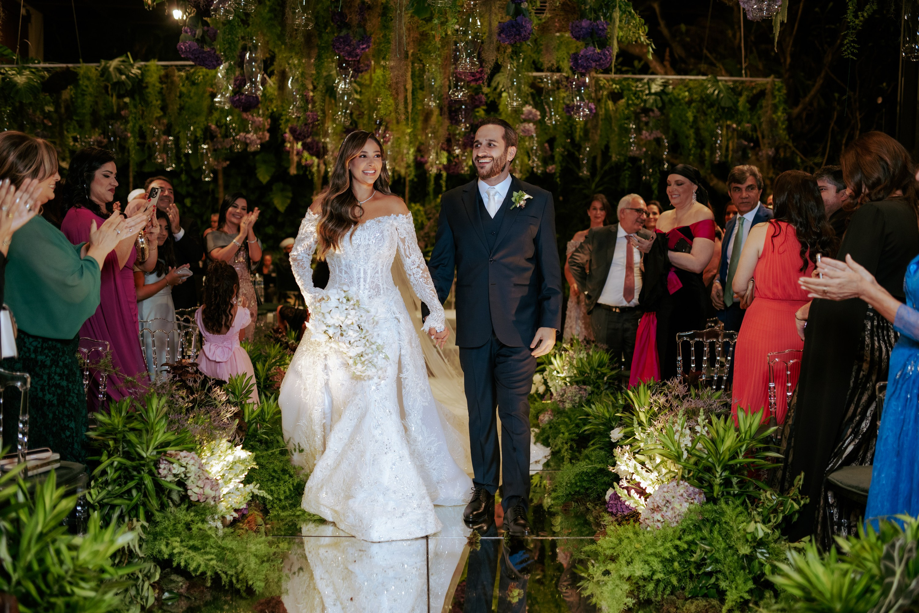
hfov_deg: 54.4
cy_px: 306
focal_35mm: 35
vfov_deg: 37.9
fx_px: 893
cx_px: 460
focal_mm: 35
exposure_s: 1/160
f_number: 2
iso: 1250
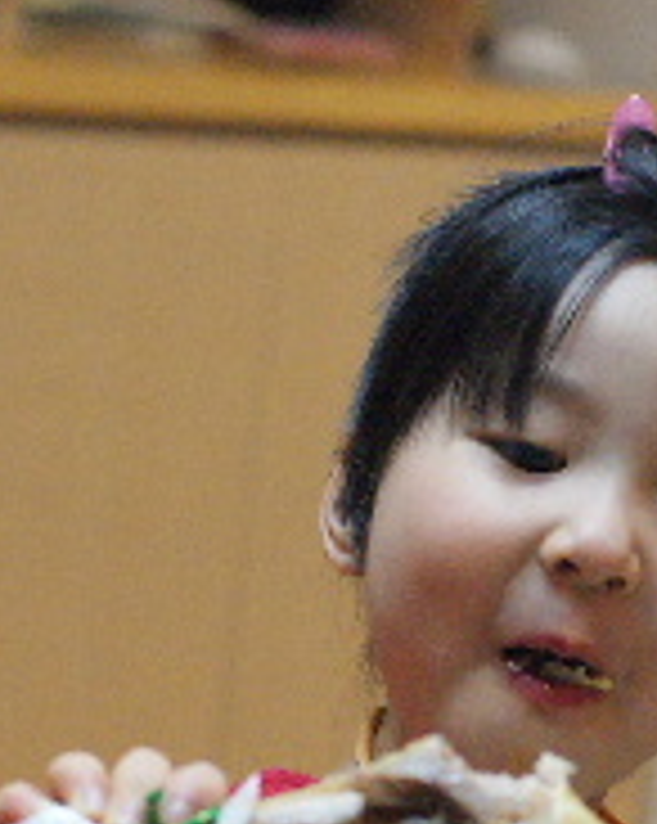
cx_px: 562
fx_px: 4675
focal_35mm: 192
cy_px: 705
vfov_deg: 10.0
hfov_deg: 8.0
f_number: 3.2
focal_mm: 50
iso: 1600
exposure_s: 1/160
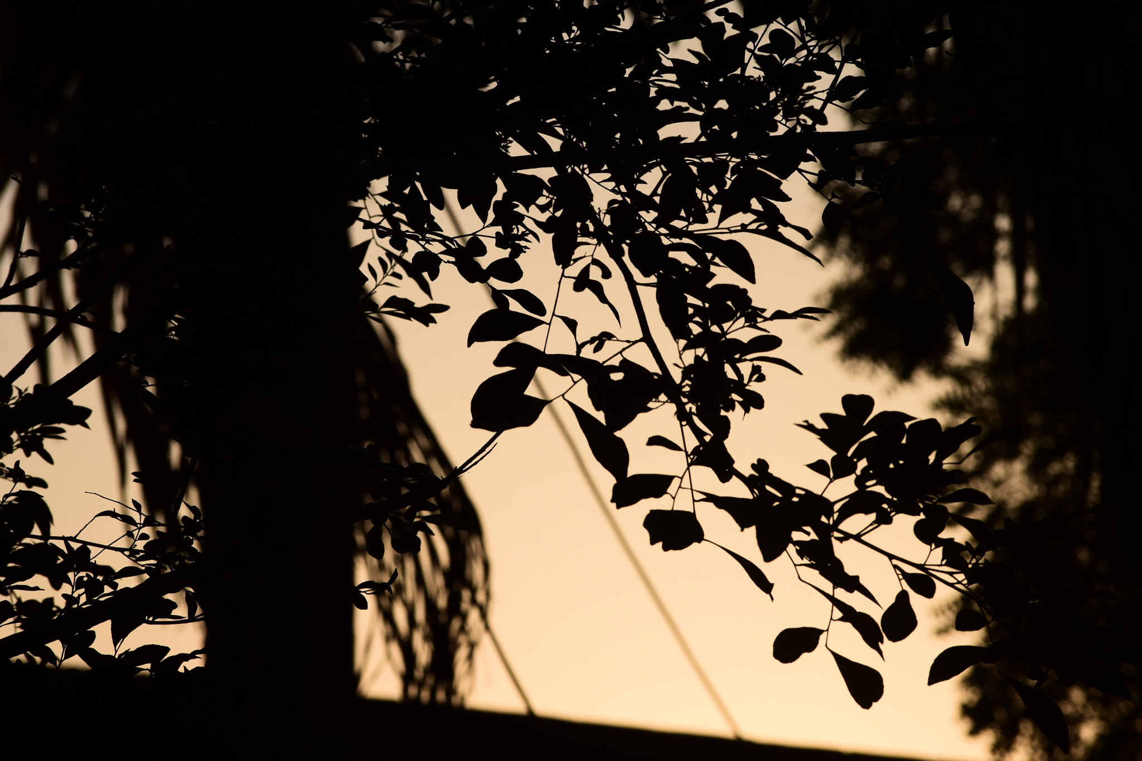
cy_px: 380
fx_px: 5947
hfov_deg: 11.0
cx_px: 571
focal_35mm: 188
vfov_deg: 7.3
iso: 200
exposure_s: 1/800
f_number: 13
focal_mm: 125
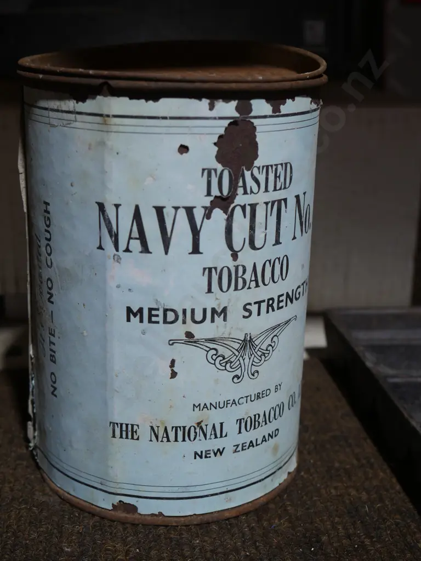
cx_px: 210
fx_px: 811
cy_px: 280
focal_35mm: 50
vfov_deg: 38.2
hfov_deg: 29.1
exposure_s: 1/60
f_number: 5.3
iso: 400
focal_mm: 25
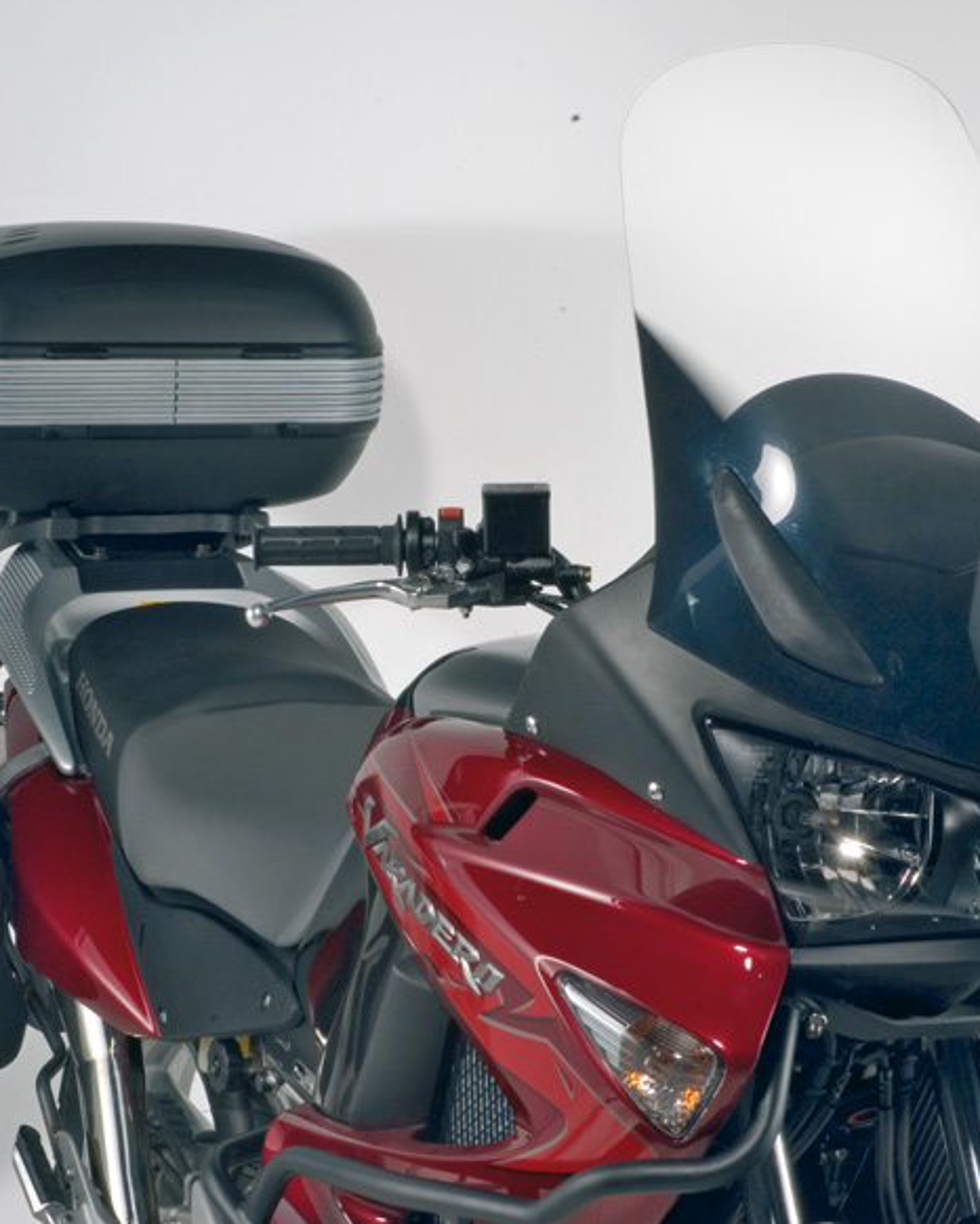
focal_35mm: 107
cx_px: 440
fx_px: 3877
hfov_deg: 14.4
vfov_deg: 17.9
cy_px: 607
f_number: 29
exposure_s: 1.6
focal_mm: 50
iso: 200
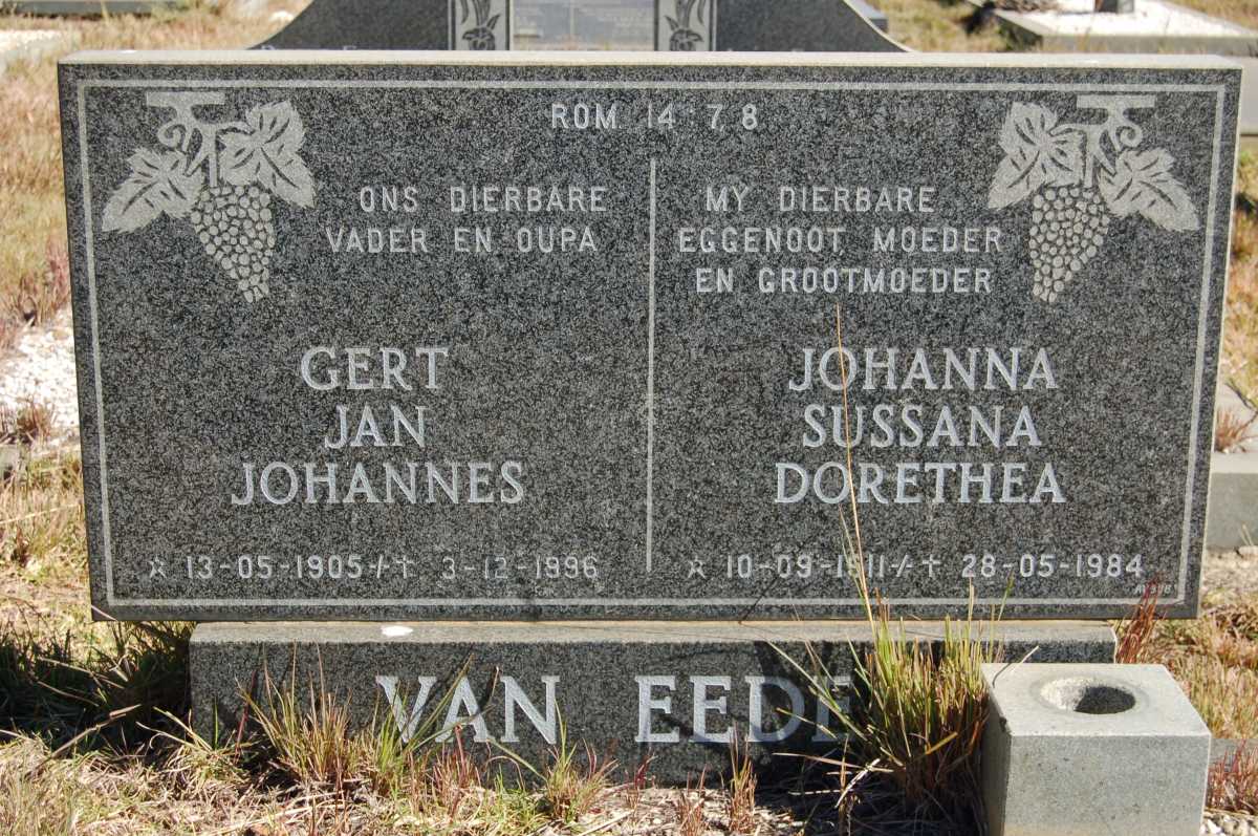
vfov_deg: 22.6
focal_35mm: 60
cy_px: 418
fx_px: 2094
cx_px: 629
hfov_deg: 33.4
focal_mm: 40
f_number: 6.3
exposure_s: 1/250
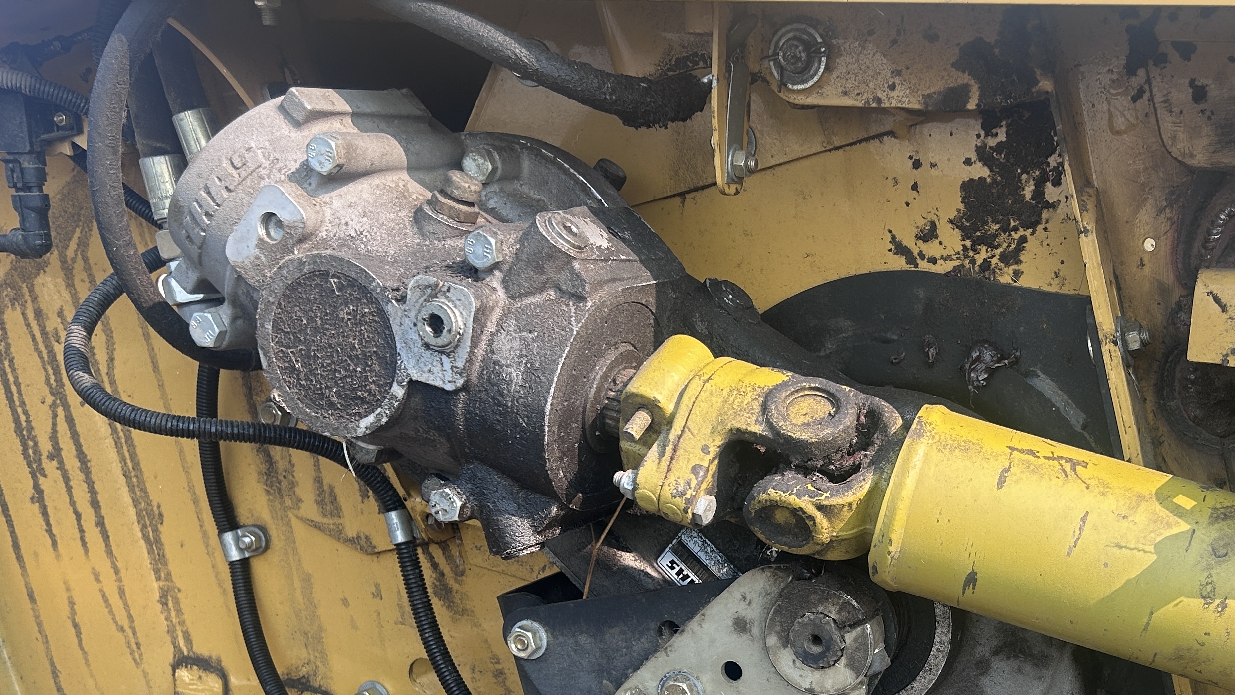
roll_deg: +3.6
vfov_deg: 25.5
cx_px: 937
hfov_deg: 43.1
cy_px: 568
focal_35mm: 46
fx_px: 1506
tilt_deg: -16.5
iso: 50
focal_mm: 5.7
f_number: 1.5
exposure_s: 1/700
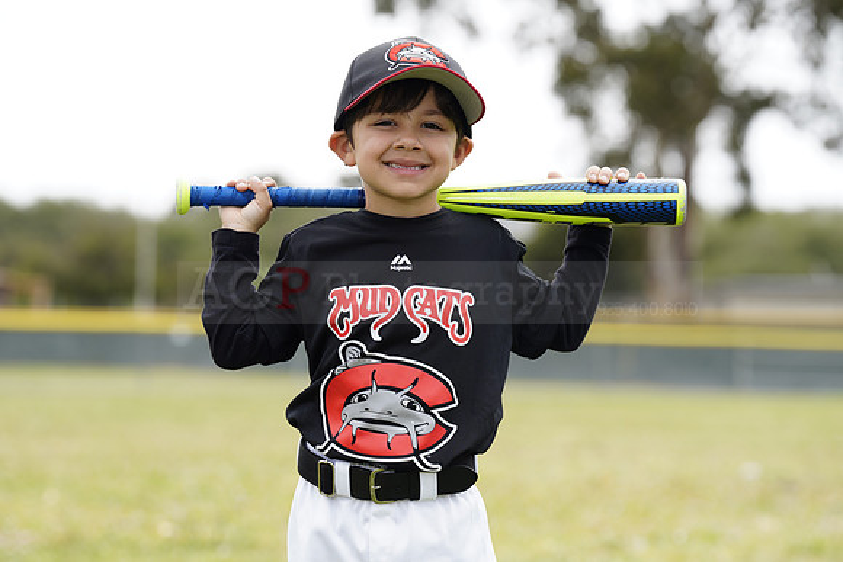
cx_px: 422
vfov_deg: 8.9
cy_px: 281
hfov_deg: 13.3
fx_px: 3607
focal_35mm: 154
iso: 100
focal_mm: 154
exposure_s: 1/250
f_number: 5.6
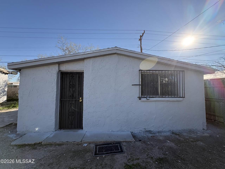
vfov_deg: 85.7
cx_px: 112
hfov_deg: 102.1
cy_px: 84
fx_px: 91
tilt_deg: +3.4
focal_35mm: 14
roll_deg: +0.4
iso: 64
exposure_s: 1/879
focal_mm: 2.22
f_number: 2.2
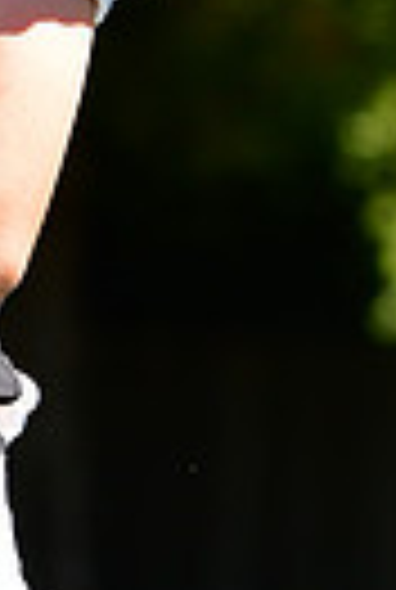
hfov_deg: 1.9
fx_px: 11965
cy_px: -486
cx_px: -290
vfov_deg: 2.8
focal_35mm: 729
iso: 400
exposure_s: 1/2000
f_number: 4.5
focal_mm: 110
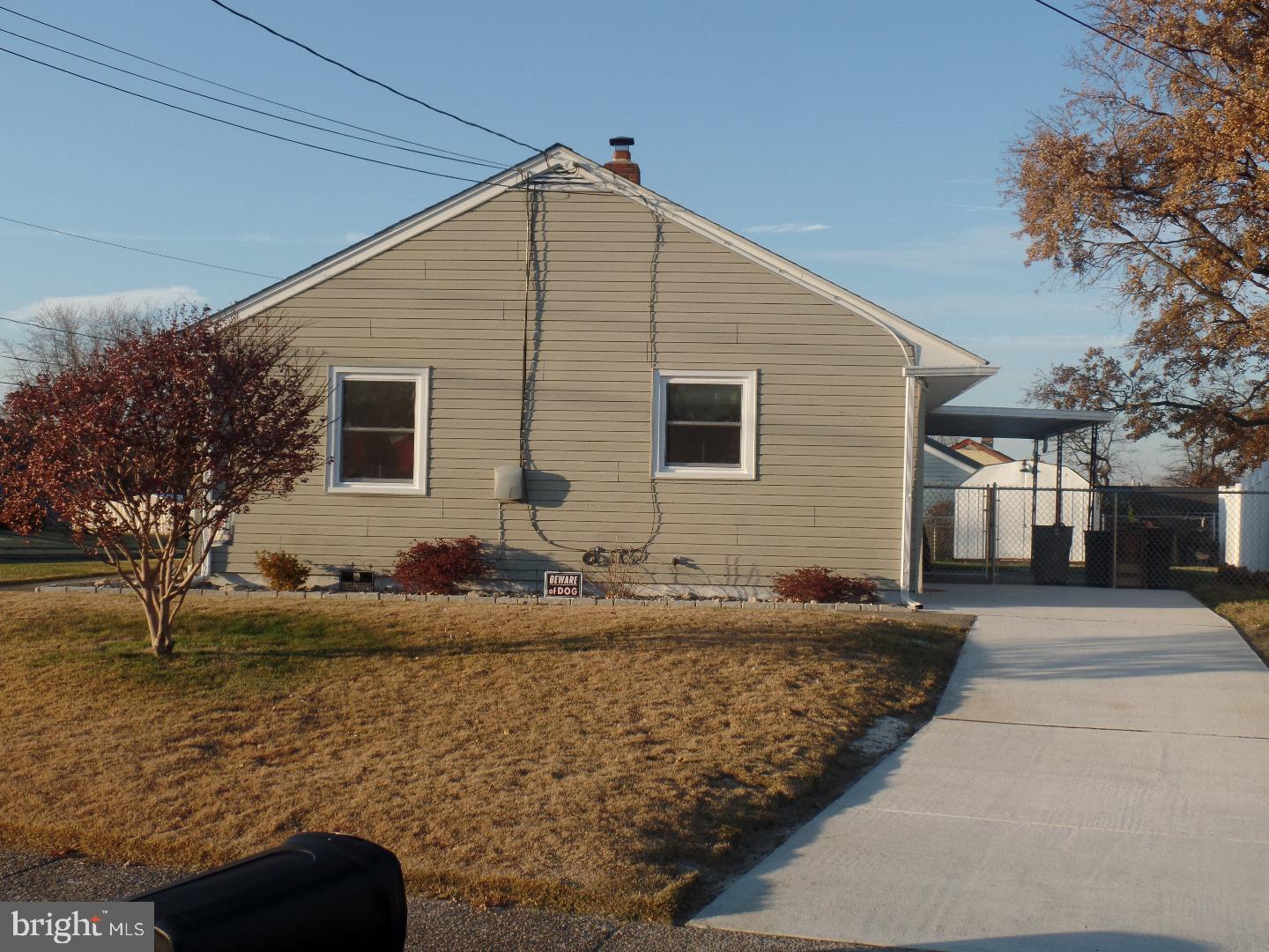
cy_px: 476
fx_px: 1540
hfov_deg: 44.8
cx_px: 634
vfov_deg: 34.3
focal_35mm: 42
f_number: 3.6
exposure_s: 1/500
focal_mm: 7.5
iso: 80
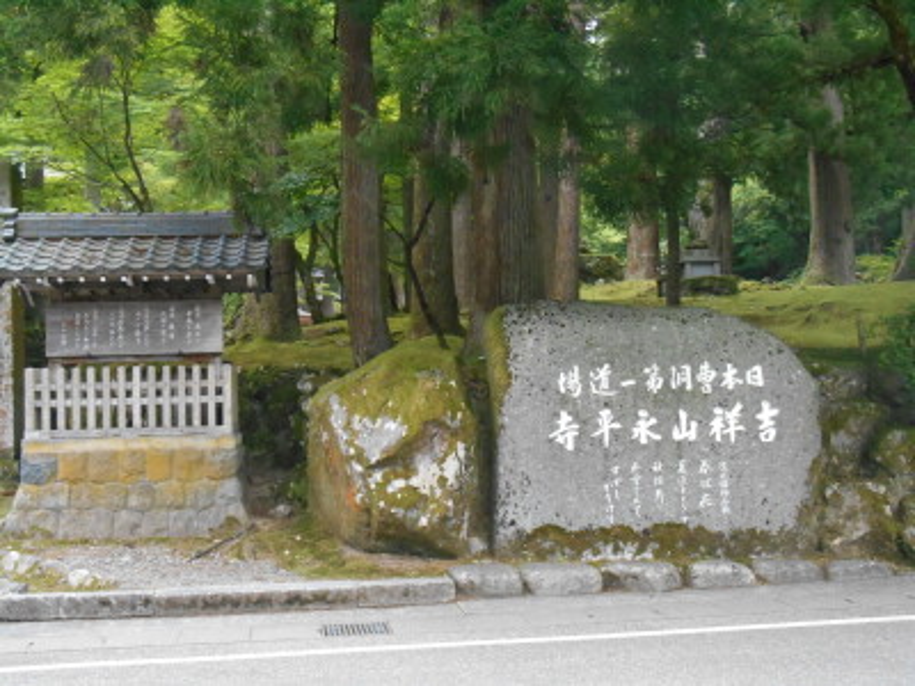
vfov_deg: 31.5
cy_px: 343
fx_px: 1216
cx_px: 458
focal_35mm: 46
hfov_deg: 41.2
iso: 800
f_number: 4
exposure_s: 1/100
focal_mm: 8.3
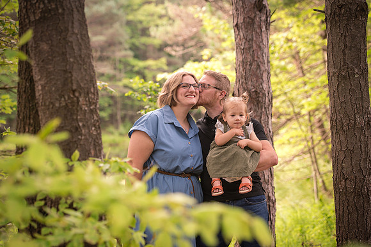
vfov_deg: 15.2
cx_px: 186
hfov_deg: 22.6
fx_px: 928
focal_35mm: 90
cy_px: 124
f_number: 4
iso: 400
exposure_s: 1/200
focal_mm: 90
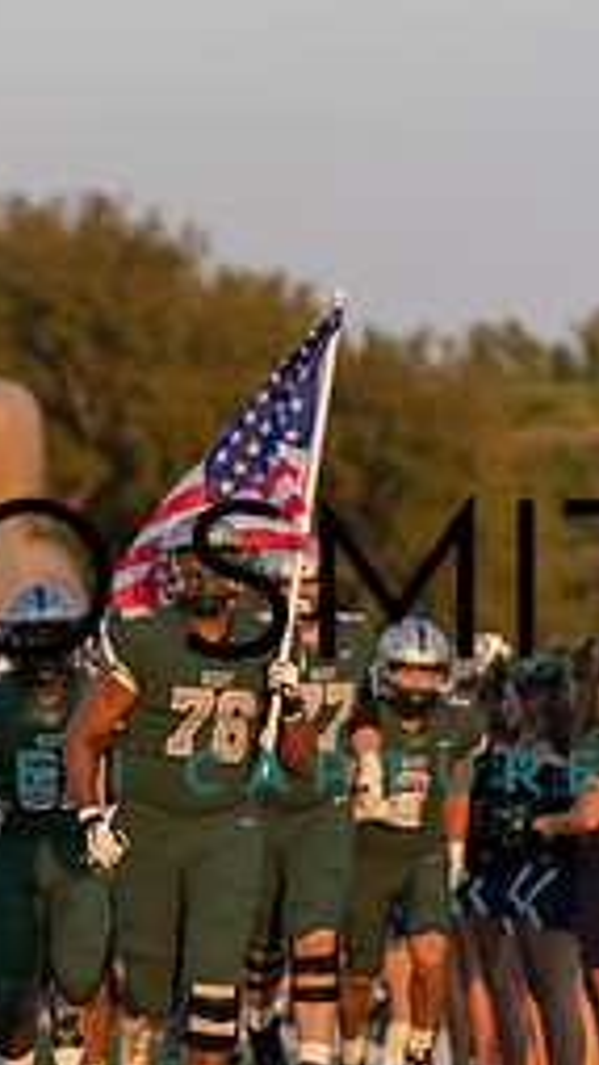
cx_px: -444
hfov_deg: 2.2
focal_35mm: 547
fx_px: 15435
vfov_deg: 3.9
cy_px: 825
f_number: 2.8
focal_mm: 200
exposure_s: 1/1600
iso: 320
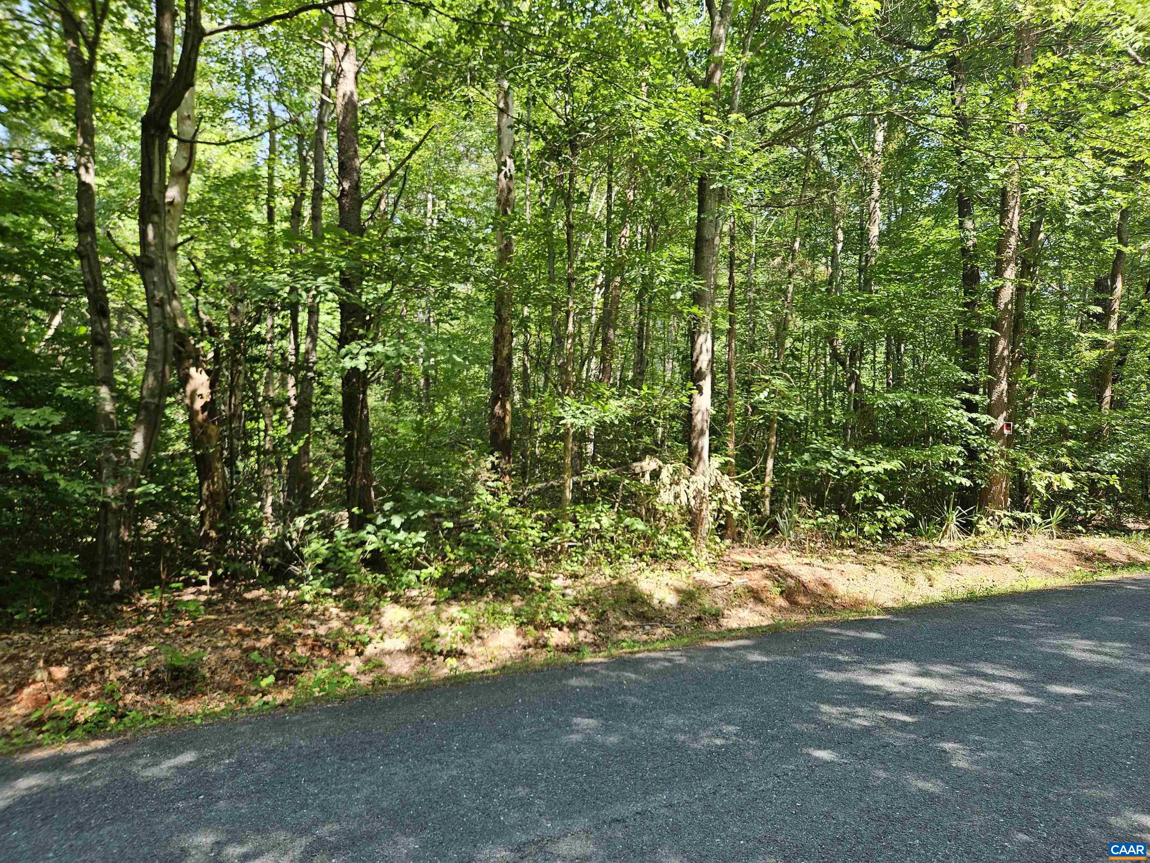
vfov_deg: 58.9
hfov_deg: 73.9
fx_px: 764
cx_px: 575
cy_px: 432
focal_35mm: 23
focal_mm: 5.4
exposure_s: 1/180
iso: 32
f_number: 1.8
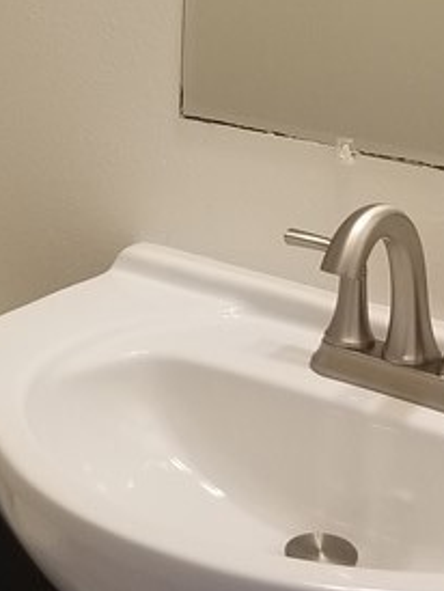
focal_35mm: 97
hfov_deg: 15.0
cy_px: 73
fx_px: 1656
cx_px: -6
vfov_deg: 19.9
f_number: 1.7
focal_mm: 4.25
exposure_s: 1/60
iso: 64
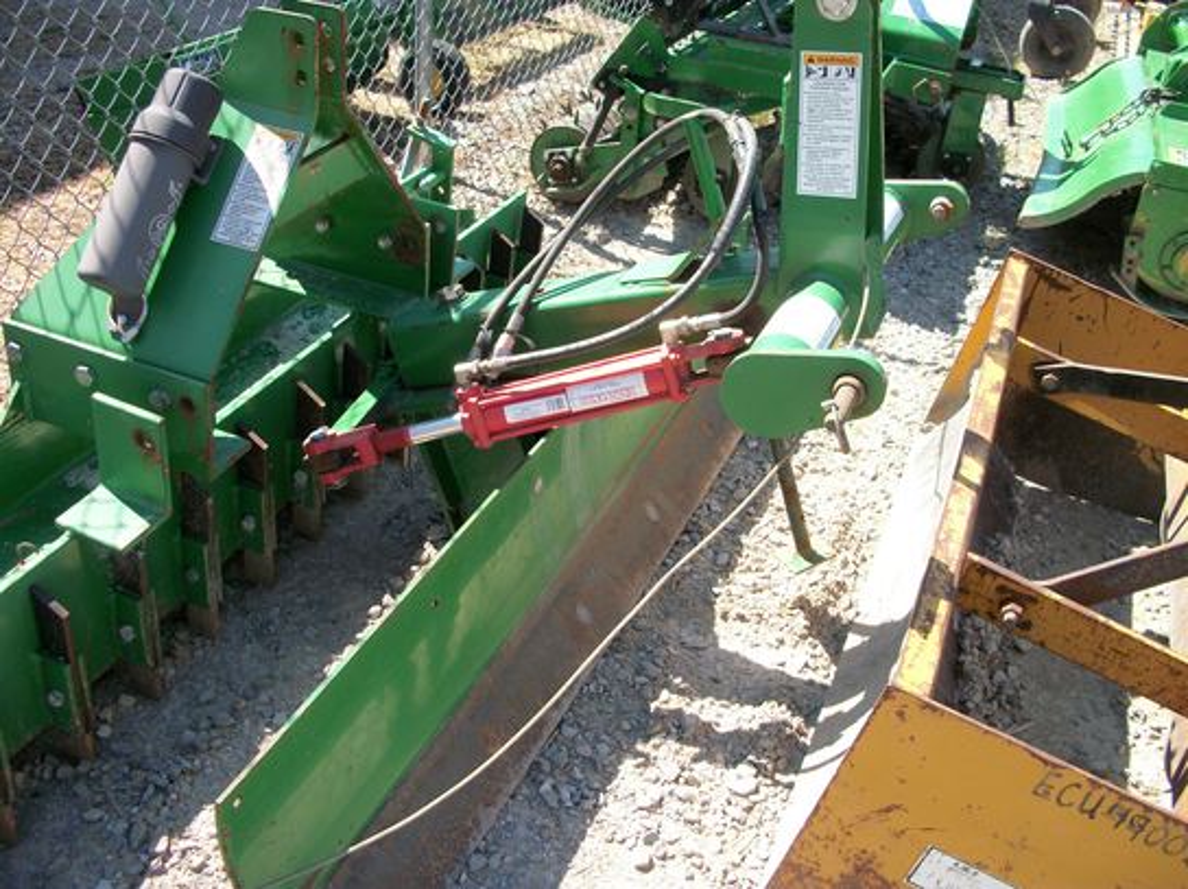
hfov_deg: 52.7
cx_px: 594
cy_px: 444
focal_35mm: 35
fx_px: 1200
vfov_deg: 40.6
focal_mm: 6.3
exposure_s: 1/400
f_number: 3.1
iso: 80
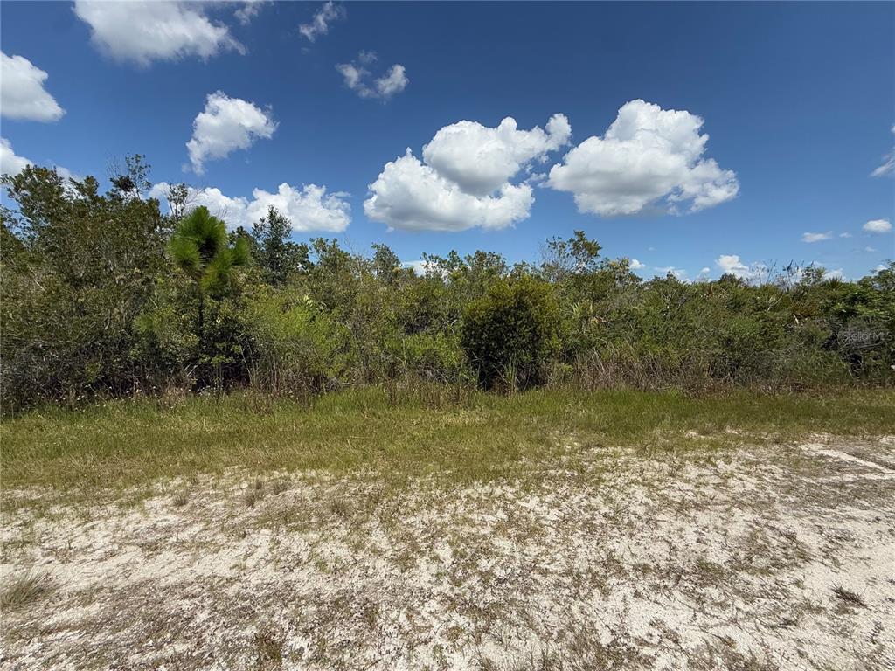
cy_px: 336
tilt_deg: -2.2
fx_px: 362
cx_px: 448
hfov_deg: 102.1
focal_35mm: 14
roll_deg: -0.5
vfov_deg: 85.7
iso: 50
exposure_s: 1/1961
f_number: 2.2
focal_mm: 2.22
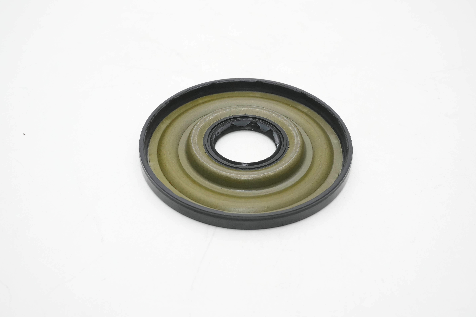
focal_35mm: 44
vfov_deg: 30.8
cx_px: 238
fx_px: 575
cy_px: 158
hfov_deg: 45.0
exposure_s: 1/160
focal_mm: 29
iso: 2000
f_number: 11
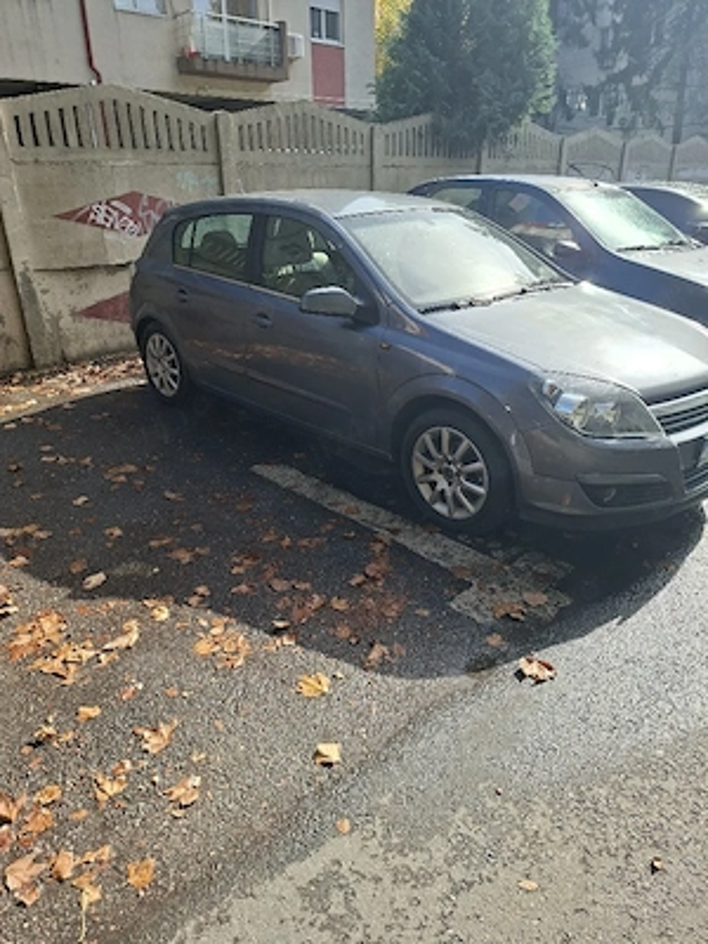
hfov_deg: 58.9
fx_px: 627
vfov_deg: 73.9
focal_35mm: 23
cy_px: 472
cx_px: 354
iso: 50
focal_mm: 5.54
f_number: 1.8
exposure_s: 1/769
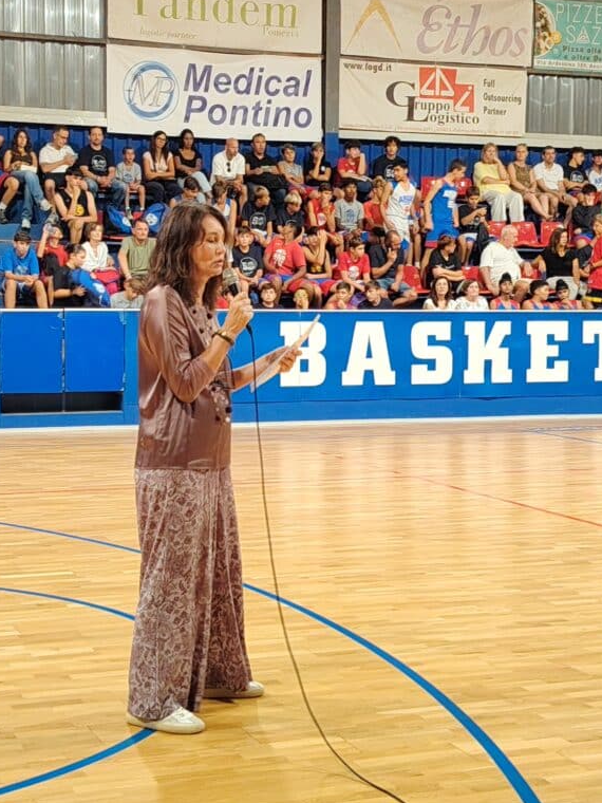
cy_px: 402
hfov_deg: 23.6
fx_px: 1438
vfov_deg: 31.2
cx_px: 242
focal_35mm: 62
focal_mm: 5.25
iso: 559
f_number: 1.75
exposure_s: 1/25
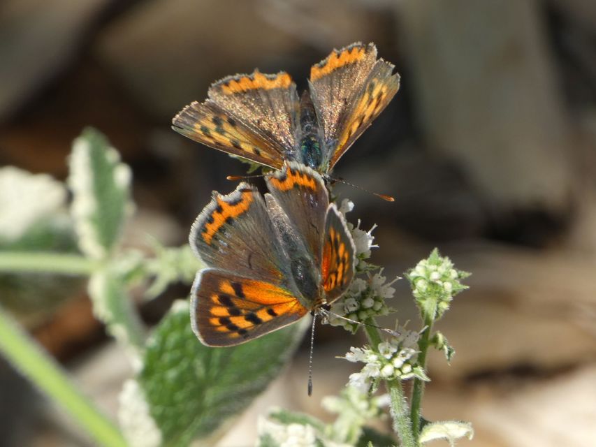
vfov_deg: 3.1
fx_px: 8334
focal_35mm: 484
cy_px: 224
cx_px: 298
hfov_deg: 4.1
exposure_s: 1/125
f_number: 5.6
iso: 80
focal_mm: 86.7
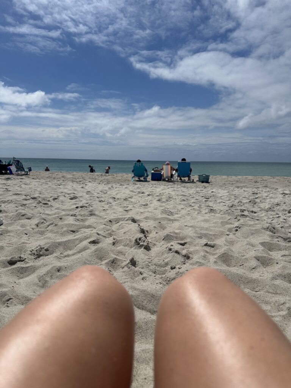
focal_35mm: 24
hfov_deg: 56.8
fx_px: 269
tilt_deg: -6.9
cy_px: 194
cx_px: 146
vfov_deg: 71.6
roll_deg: -1.7
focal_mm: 6.86
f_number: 1.78
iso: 80
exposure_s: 1/18519
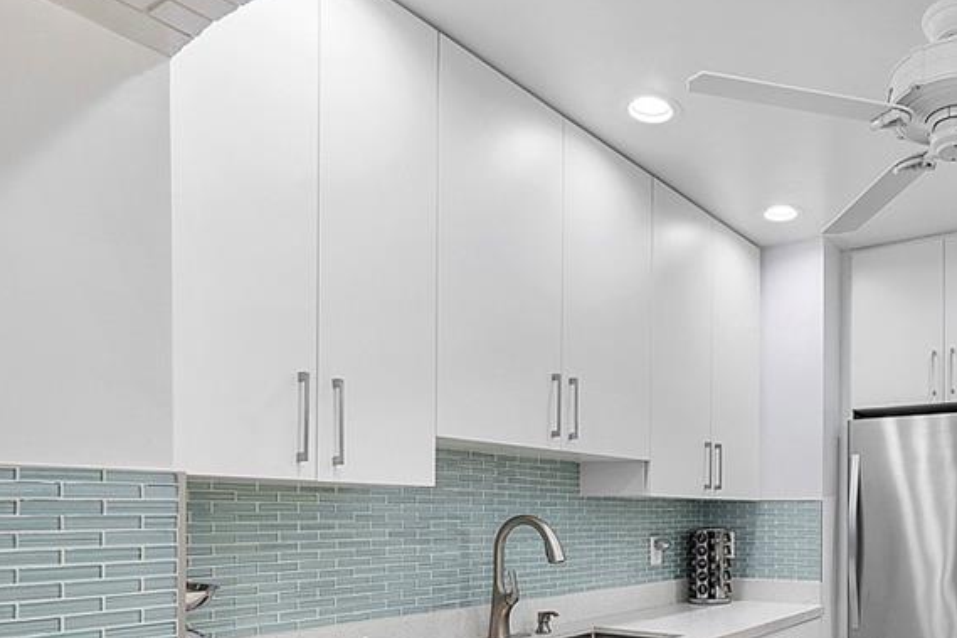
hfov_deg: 62.4
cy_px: 524
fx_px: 717
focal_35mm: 27
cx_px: 748
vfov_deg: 45.1
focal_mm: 10
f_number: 10
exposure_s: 1/15
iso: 250
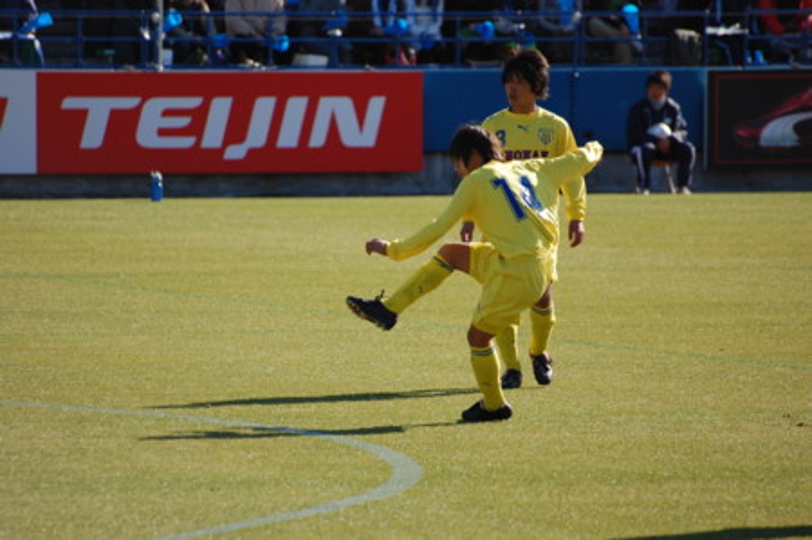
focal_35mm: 405
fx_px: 9125
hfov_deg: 5.1
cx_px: 406
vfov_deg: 3.4
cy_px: 270
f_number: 5.6
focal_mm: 270
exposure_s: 1/1250
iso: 400
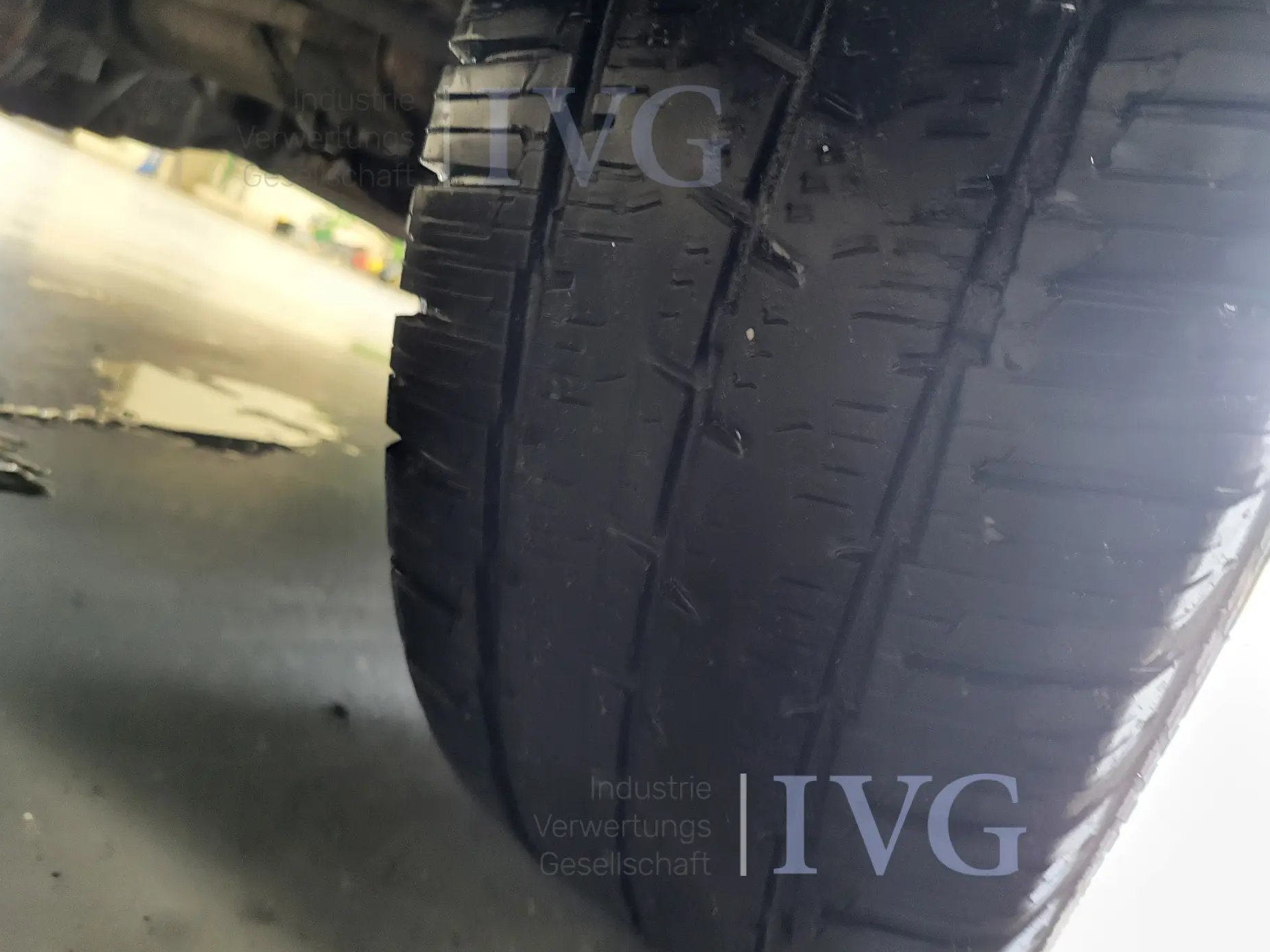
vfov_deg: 51.4
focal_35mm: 27
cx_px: 631
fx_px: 991
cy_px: 480
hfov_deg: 65.3
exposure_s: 1/25
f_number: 1.8
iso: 640
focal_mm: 5.4
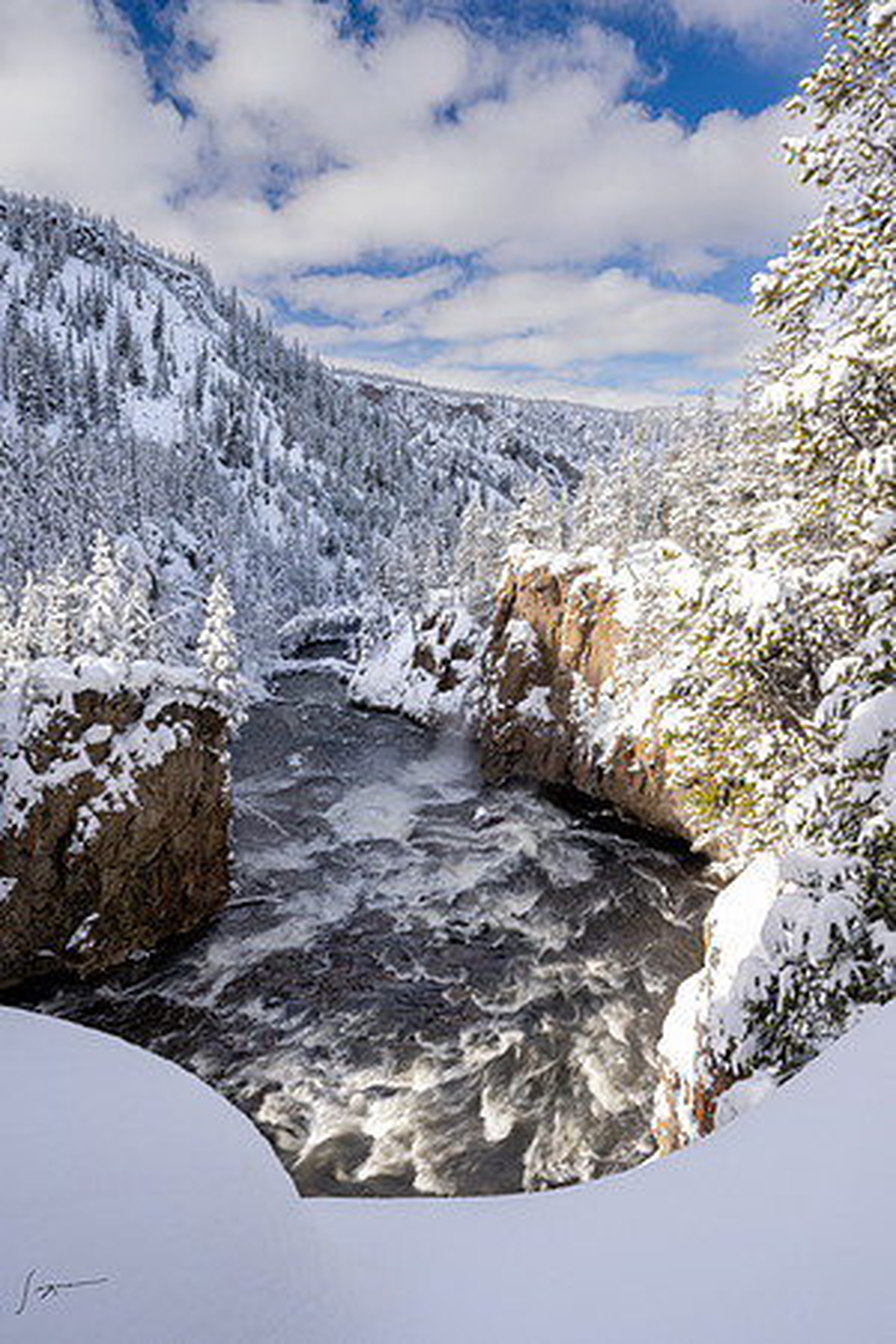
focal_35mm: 24
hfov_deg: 53.1
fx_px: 896
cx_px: 448
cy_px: 672
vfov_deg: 73.7
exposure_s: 1/8
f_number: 16
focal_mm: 24
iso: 125
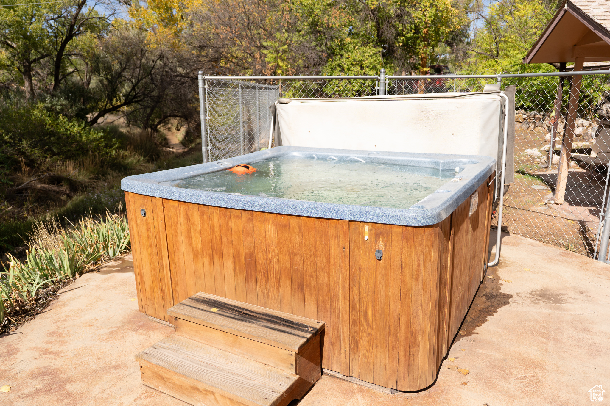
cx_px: 305
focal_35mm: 27
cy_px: 203
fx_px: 457
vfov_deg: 47.9
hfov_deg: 67.4
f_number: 4
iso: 200
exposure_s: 1/1600
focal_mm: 27
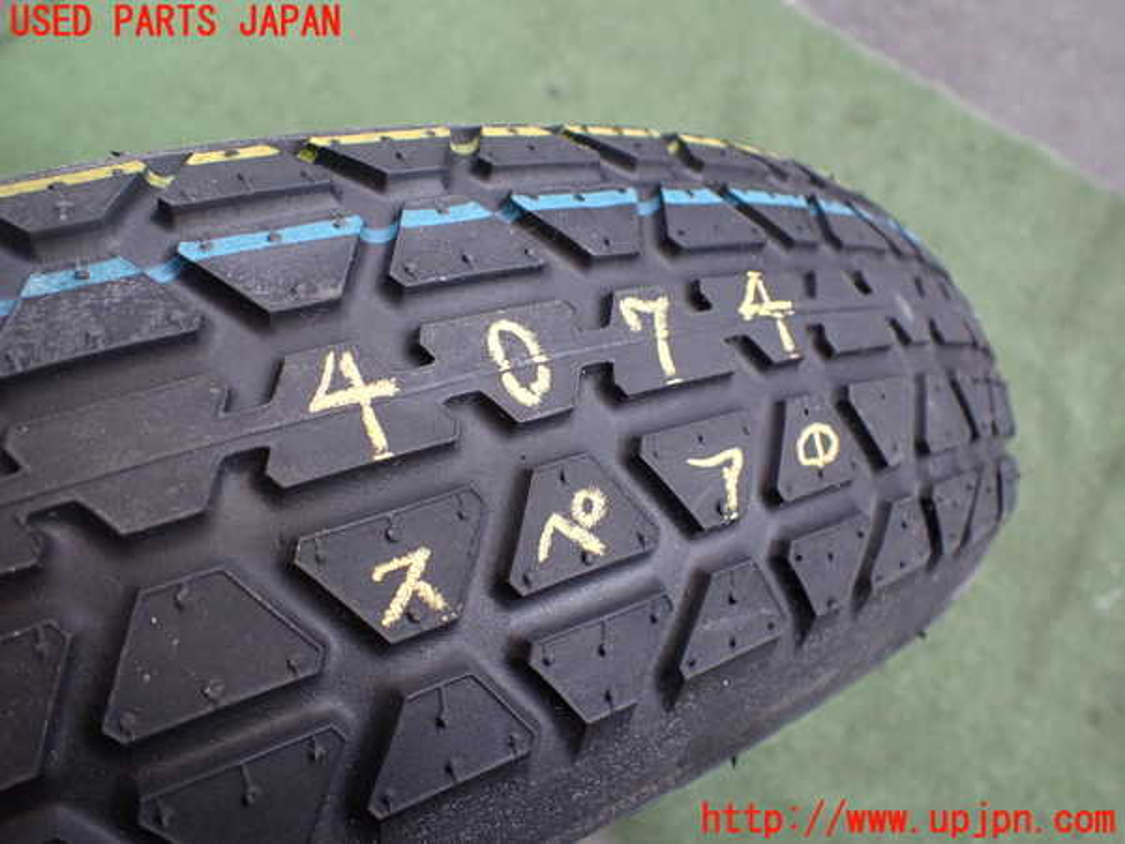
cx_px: 562
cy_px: 422
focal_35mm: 30
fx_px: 975
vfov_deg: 46.8
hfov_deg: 60.0
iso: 200
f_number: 2.3
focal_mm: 5.4
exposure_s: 1/125
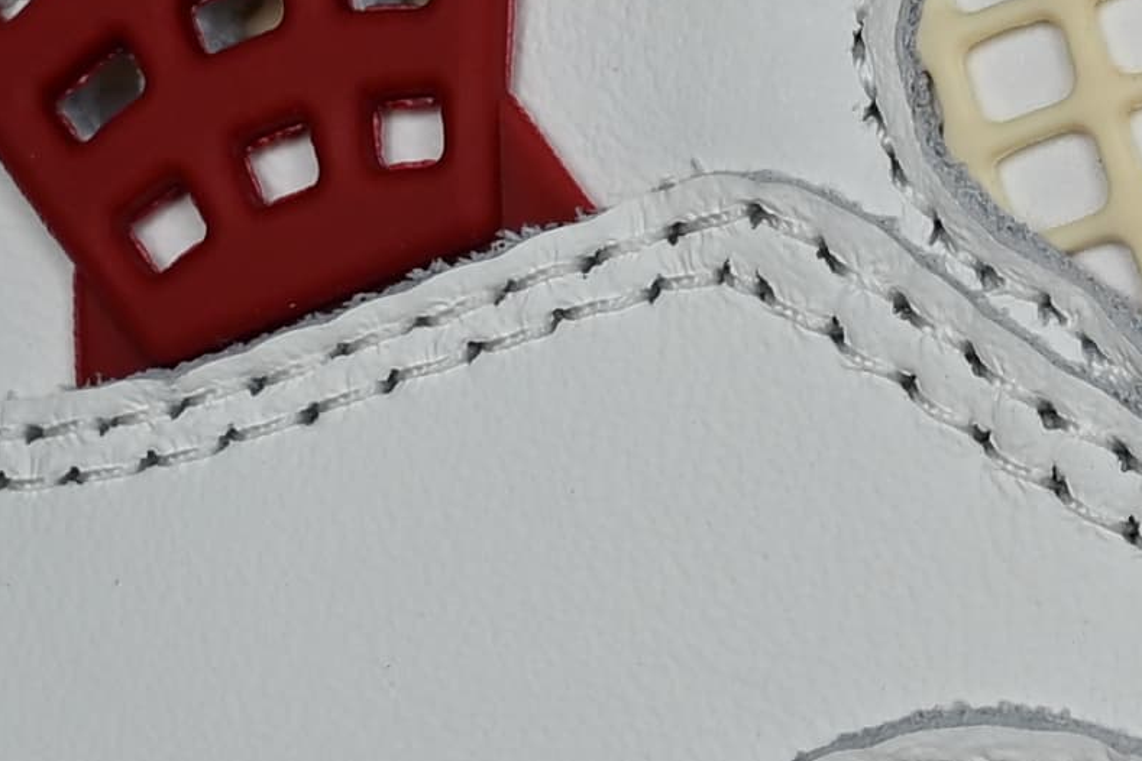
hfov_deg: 8.9
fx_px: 7296
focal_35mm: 230
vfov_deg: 5.9
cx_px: 1200
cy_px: -317
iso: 180
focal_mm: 30
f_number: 5.6
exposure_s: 1/250
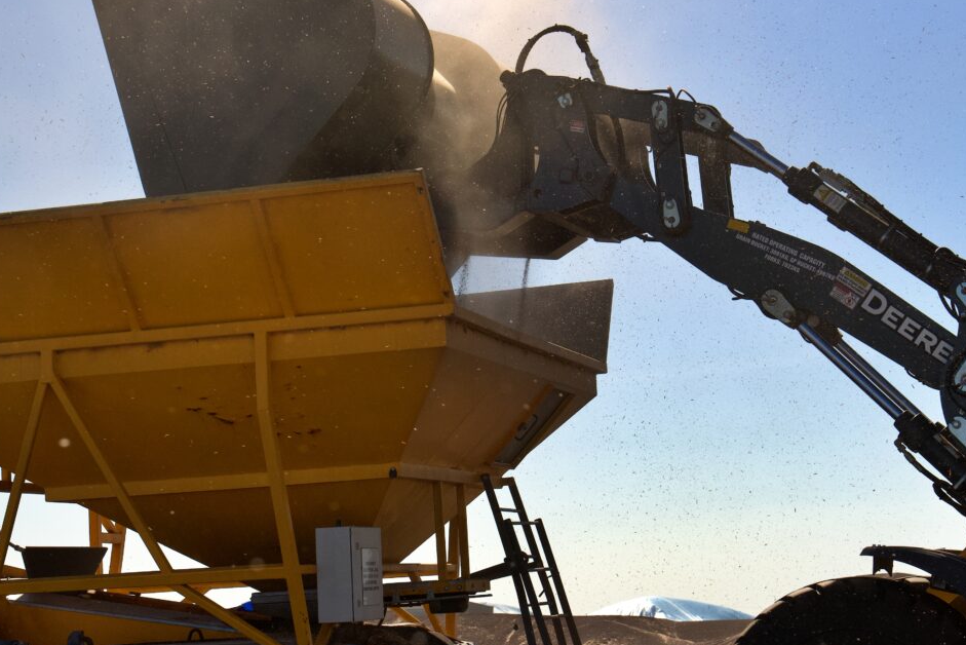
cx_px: 511
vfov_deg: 16.1
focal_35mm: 85
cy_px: 255
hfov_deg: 23.9
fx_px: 2281
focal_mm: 50
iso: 640
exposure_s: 1/640
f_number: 5
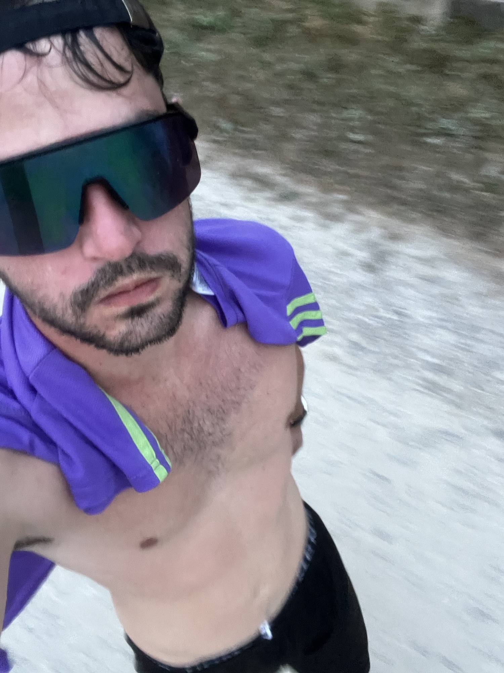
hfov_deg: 46.8
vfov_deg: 60.0
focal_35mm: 30
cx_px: 252
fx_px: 582
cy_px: 336
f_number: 2.2
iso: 800
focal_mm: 2.71
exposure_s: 1/17
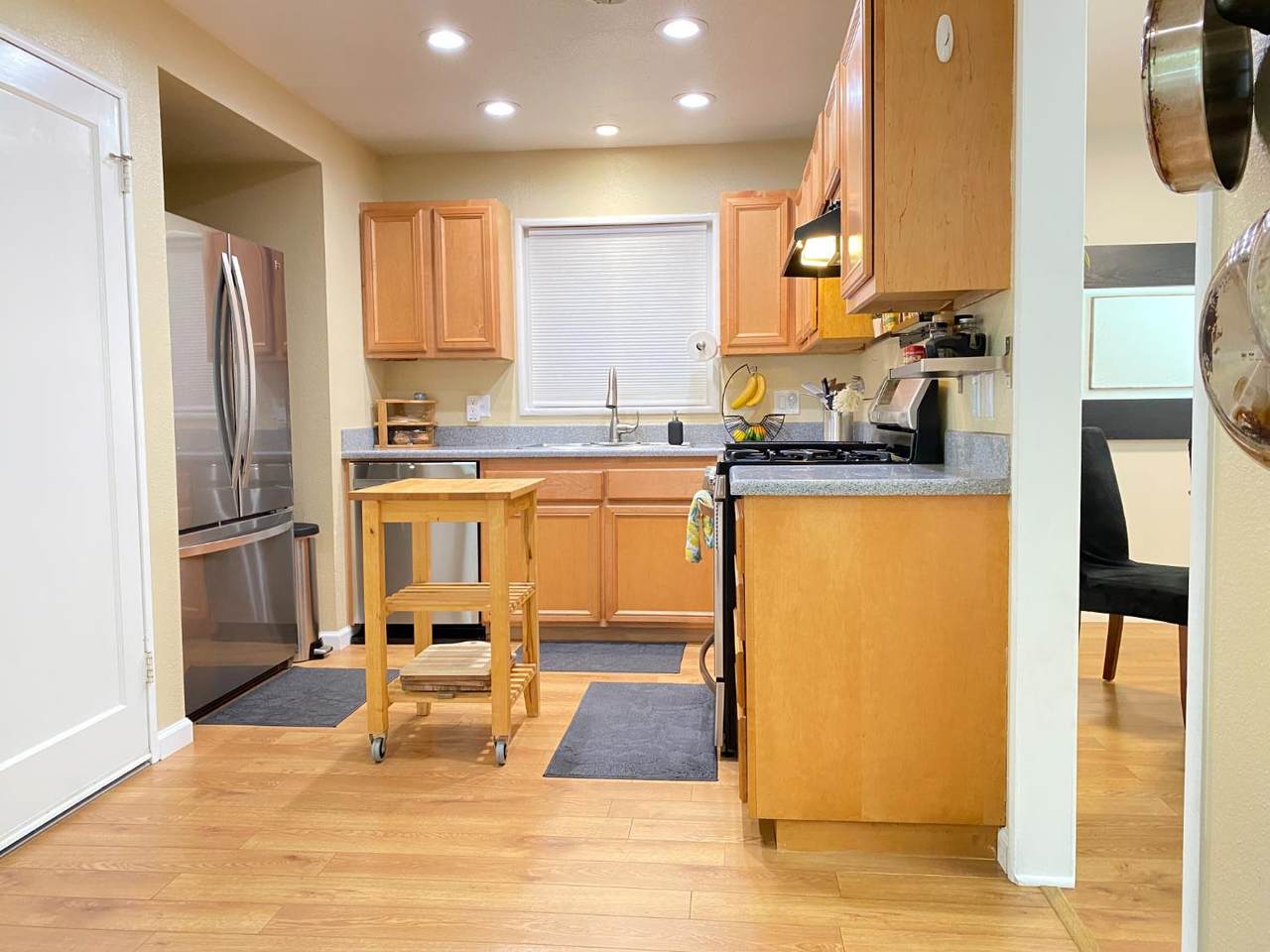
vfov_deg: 53.1
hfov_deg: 67.3
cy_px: 476
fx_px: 954
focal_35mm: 26
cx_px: 635
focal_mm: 4.25
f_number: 1.8
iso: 400
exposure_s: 1/60
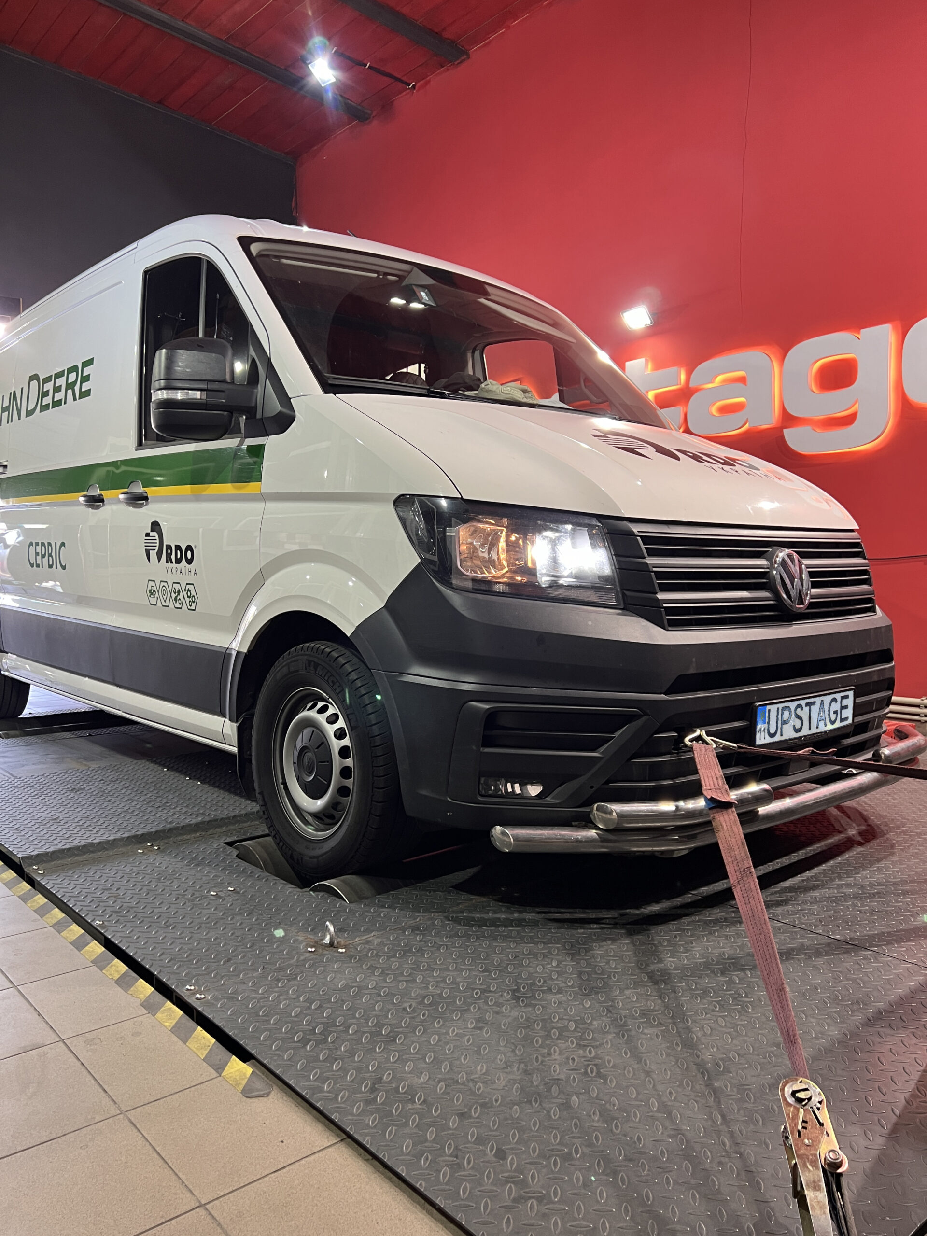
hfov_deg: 53.1
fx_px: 928
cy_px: 618
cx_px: 464
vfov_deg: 67.3
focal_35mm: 26
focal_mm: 5.7
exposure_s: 1/50
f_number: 1.5
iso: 100
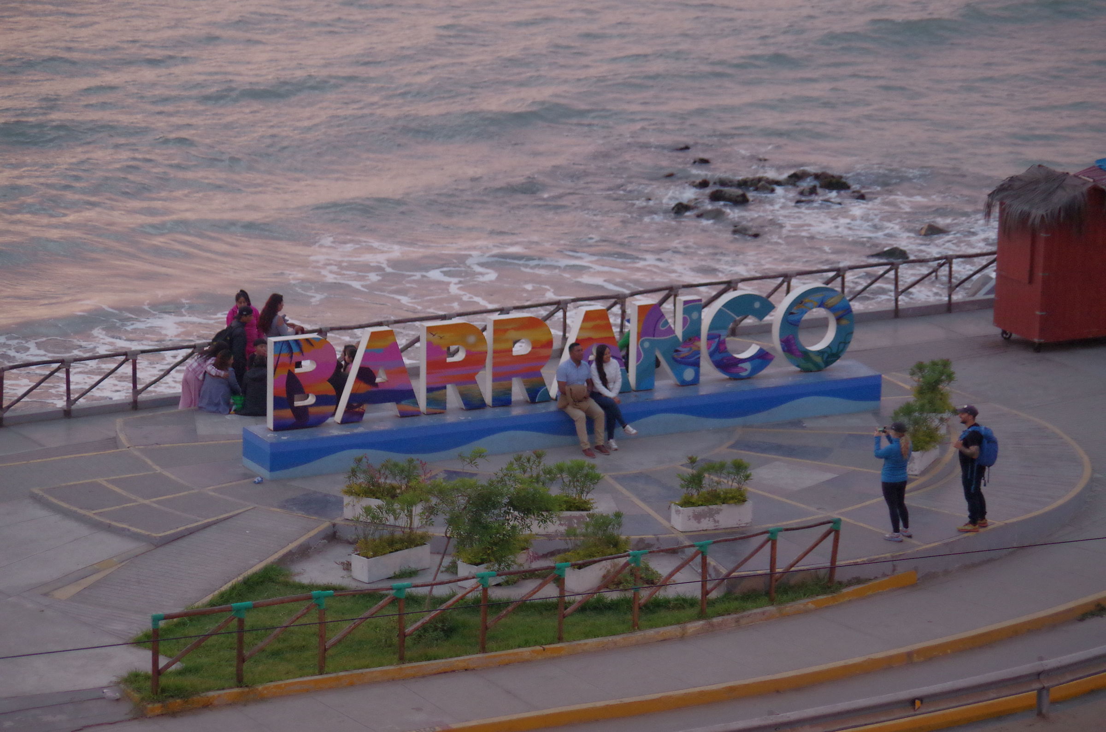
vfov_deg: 9.6
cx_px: 553
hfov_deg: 14.5
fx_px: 4353
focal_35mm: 142
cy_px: 366
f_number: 4.5
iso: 2500
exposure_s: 1/160
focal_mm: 95
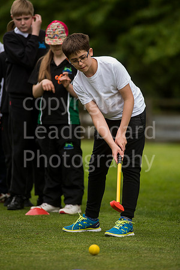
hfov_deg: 4.6
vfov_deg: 6.9
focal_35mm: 300
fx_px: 2250
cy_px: 135
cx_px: 90
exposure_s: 1/1250
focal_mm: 300
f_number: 5.6
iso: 400
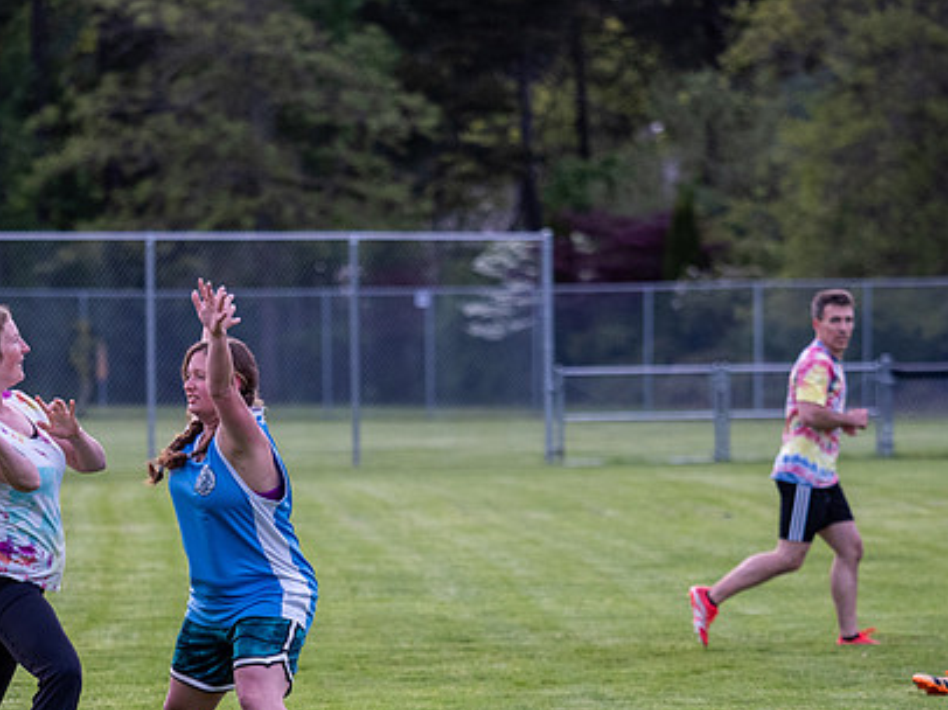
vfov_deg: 4.9
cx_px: 287
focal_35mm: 303
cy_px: 506
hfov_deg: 6.5
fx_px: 8293
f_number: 2.8
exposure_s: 1/800
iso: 800
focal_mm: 106
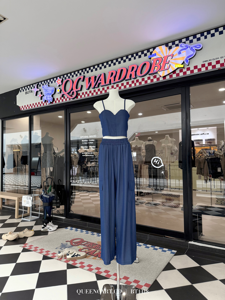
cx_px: 112
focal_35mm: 24
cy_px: 150
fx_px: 208
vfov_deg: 71.6
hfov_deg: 56.8
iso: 200
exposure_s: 1/169
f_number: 1.78
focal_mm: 6.76
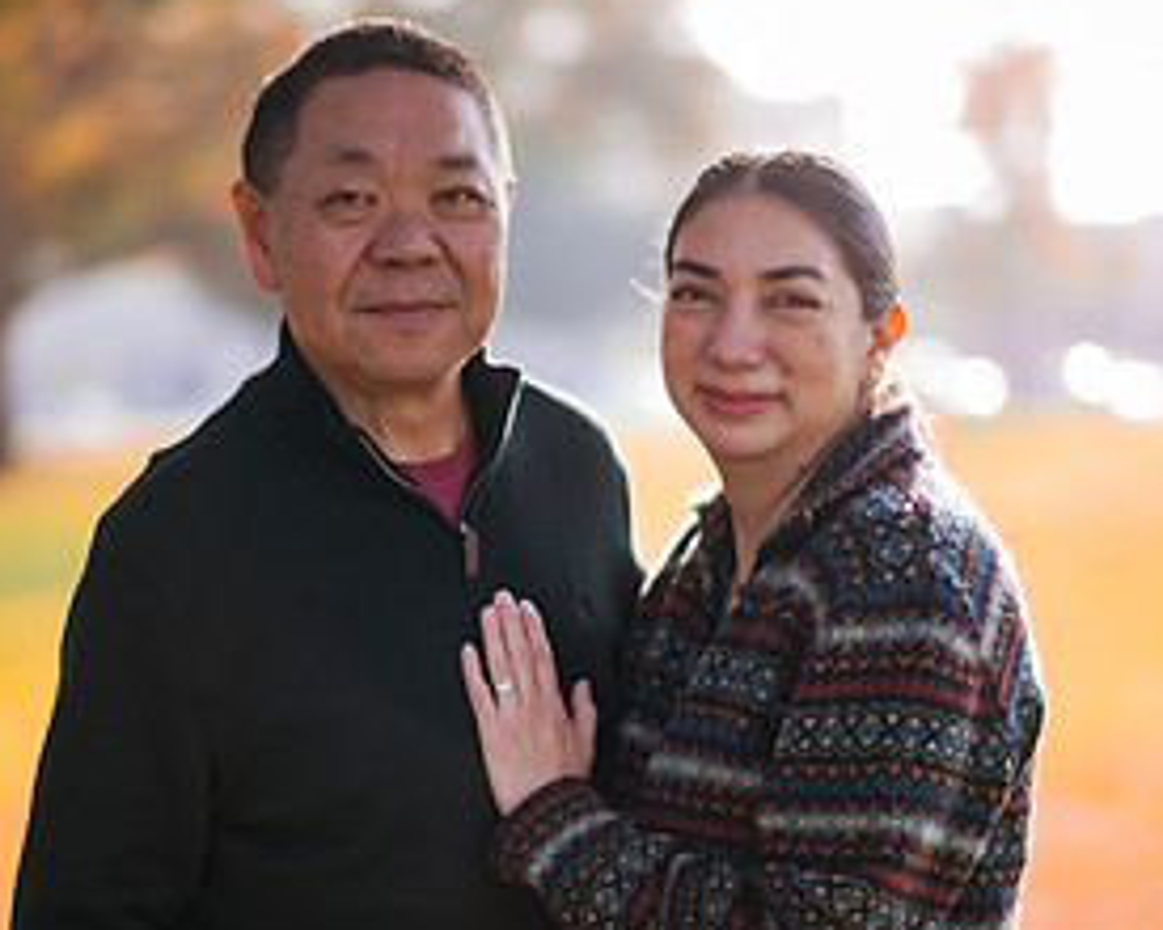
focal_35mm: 89
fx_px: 3063
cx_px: 554
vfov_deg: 17.3
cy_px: 554
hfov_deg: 21.5
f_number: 1.4
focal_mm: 58
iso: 100
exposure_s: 1/640
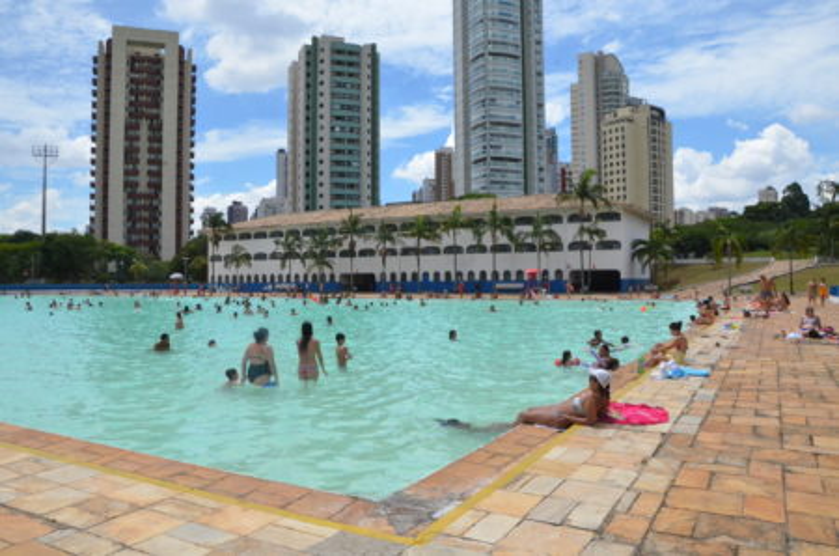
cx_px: 420
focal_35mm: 27
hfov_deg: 67.5
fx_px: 628
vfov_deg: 47.7
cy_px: 278
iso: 2500
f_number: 20
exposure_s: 1/1600
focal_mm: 18
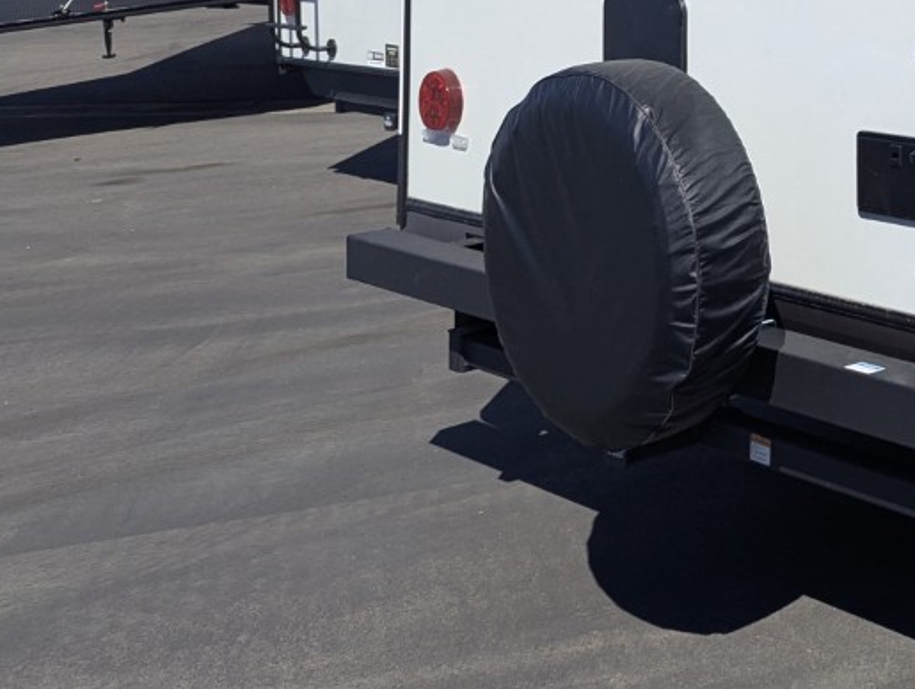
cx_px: 1234
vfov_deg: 21.0
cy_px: -154
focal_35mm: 65
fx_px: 1721
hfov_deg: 25.1
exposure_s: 1/2463
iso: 59
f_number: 1.85
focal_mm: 6.81
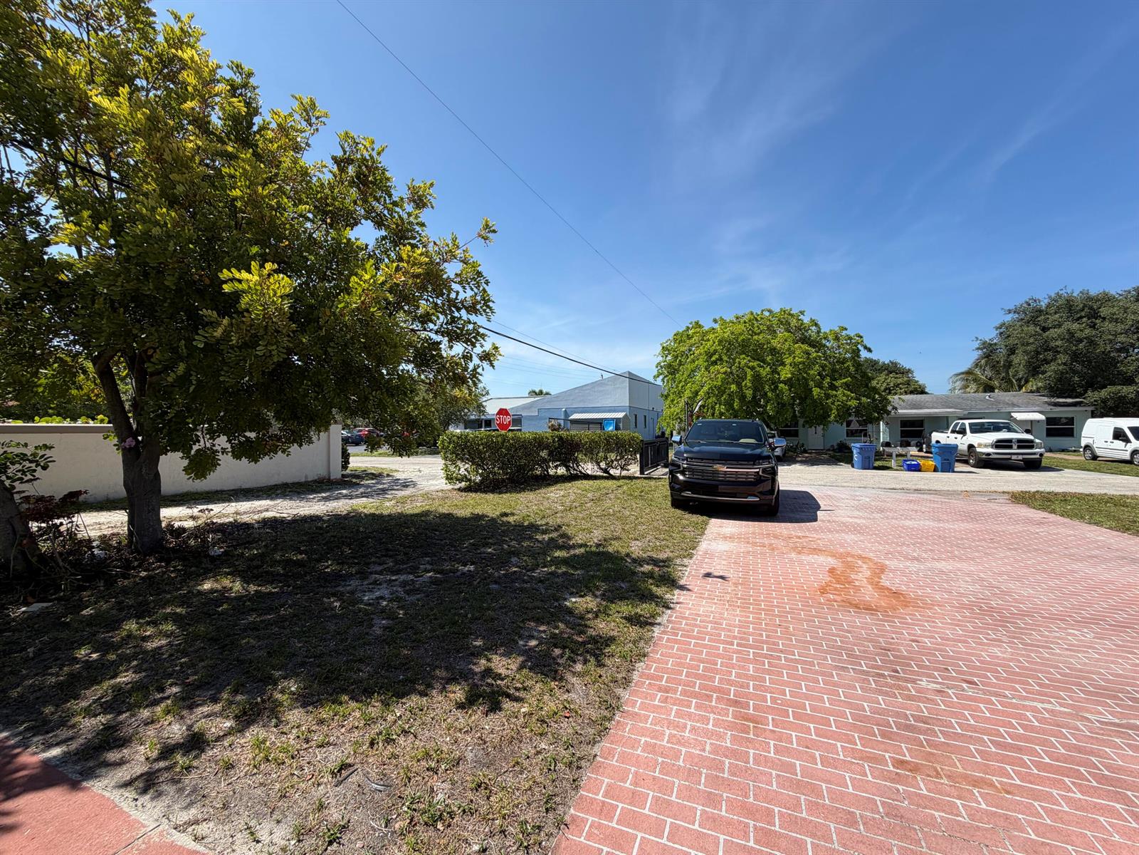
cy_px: 428
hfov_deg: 102.1
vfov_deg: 85.7
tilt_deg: -0.8
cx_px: 570
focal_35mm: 14
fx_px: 461
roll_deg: +0.2
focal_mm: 2.22
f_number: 2.2
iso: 20
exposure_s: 1/770
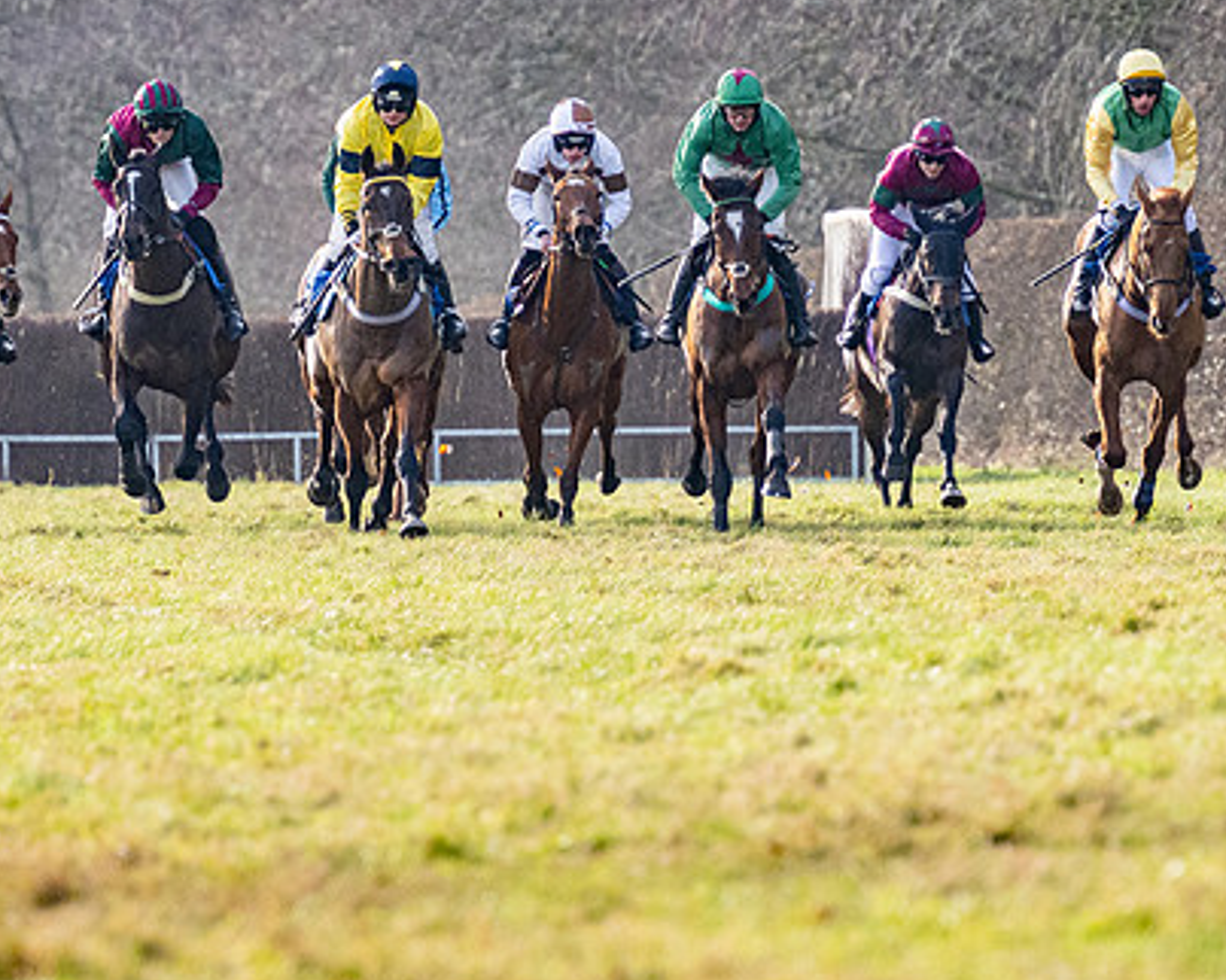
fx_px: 22232
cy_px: 383
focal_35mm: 613
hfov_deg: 3.2
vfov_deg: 2.5
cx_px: 772
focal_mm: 220
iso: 800
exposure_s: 1/3200
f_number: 4
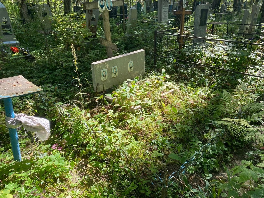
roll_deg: +1.9
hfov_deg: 67.3
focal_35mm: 26
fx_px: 198
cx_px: 132
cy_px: 99
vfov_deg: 53.1
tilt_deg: -24.8
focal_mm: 4.25
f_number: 1.8
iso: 32
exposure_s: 1/429
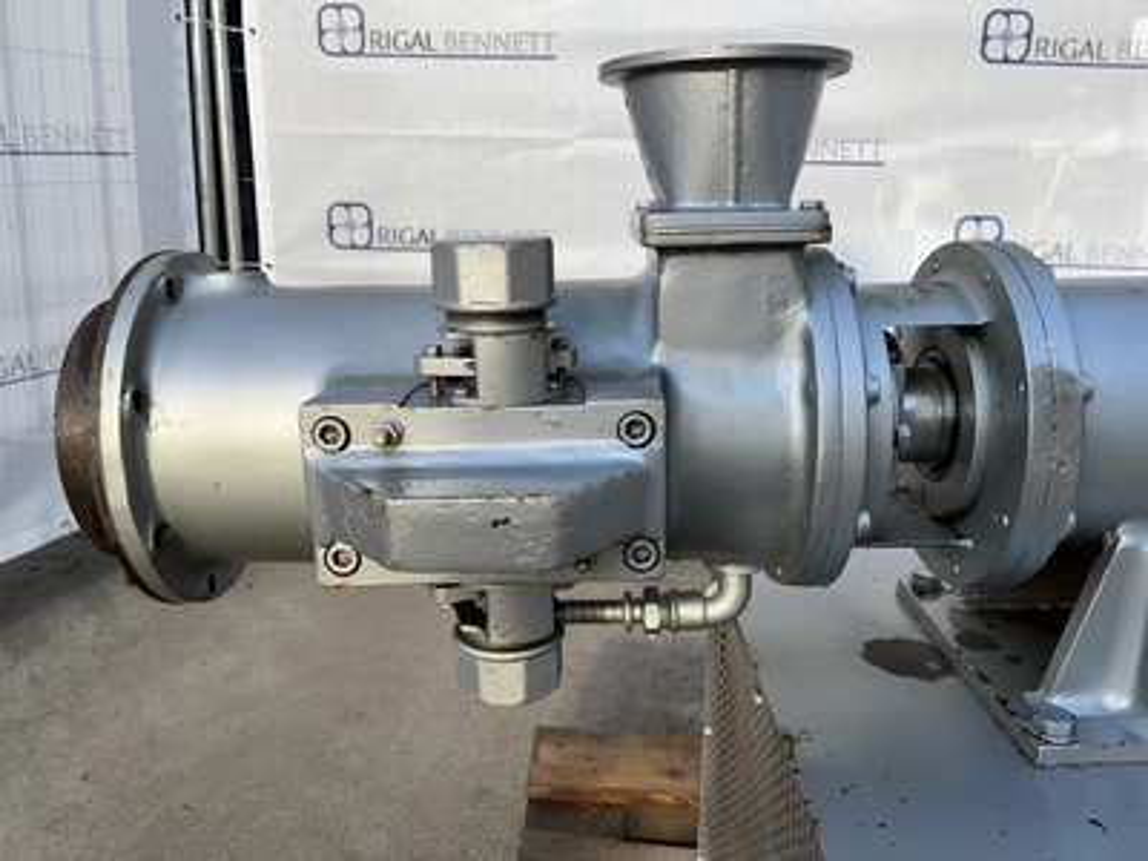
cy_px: 430
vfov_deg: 53.1
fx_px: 862
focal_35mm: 26
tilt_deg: -13.3
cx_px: 574
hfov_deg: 67.3
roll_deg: -1.3
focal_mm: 5.1
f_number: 1.6
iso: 32
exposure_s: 1/608
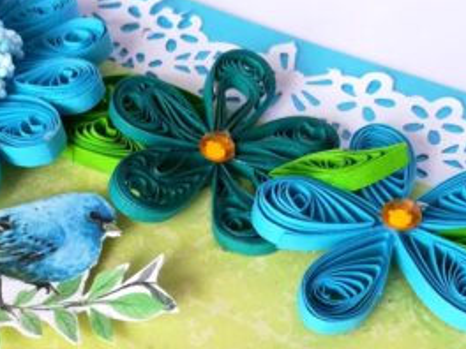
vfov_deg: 24.0
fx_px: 794
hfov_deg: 31.9
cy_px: 323
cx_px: 99
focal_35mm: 59
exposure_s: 1/50
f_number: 2.2
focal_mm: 3.83
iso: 80
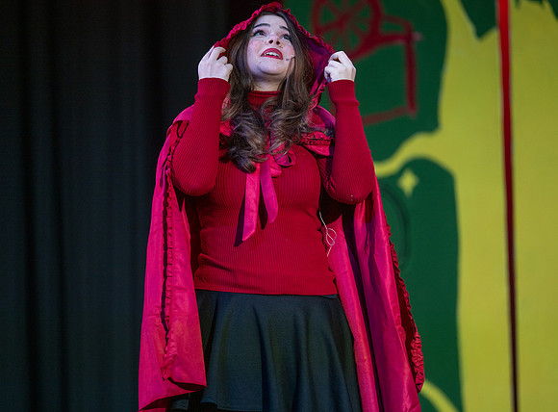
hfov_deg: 8.2
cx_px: 270
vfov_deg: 6.1
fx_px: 3881
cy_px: 187
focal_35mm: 242
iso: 500
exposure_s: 1/320
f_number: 2.8
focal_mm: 200
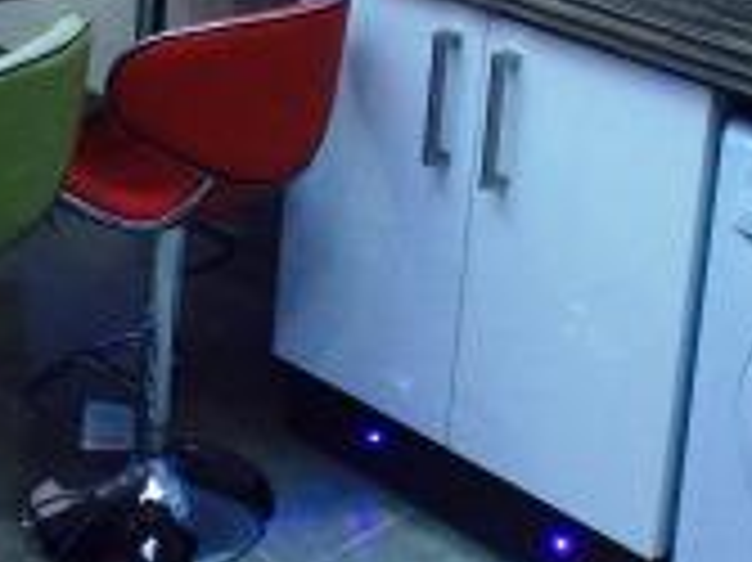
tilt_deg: -14.2
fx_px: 1693
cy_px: -85
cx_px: 558
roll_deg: -5.3
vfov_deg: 18.1
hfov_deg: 24.8
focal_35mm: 78
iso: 100
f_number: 2.2
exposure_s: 1/30
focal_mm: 4.15
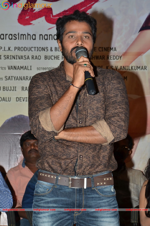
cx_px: 75
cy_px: 113
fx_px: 660
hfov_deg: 13.0
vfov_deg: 19.5
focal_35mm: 105
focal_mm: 70
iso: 400
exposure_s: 1/125
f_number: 7.1
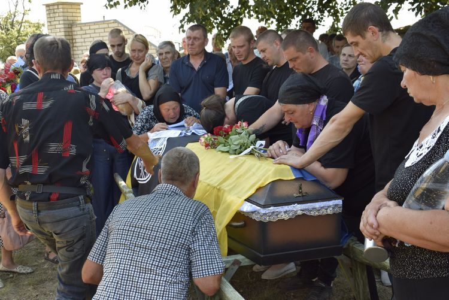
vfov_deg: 29.0
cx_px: 224
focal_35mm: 46
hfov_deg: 42.3
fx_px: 580
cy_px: 150
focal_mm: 31
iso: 400
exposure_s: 1/200
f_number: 7.1
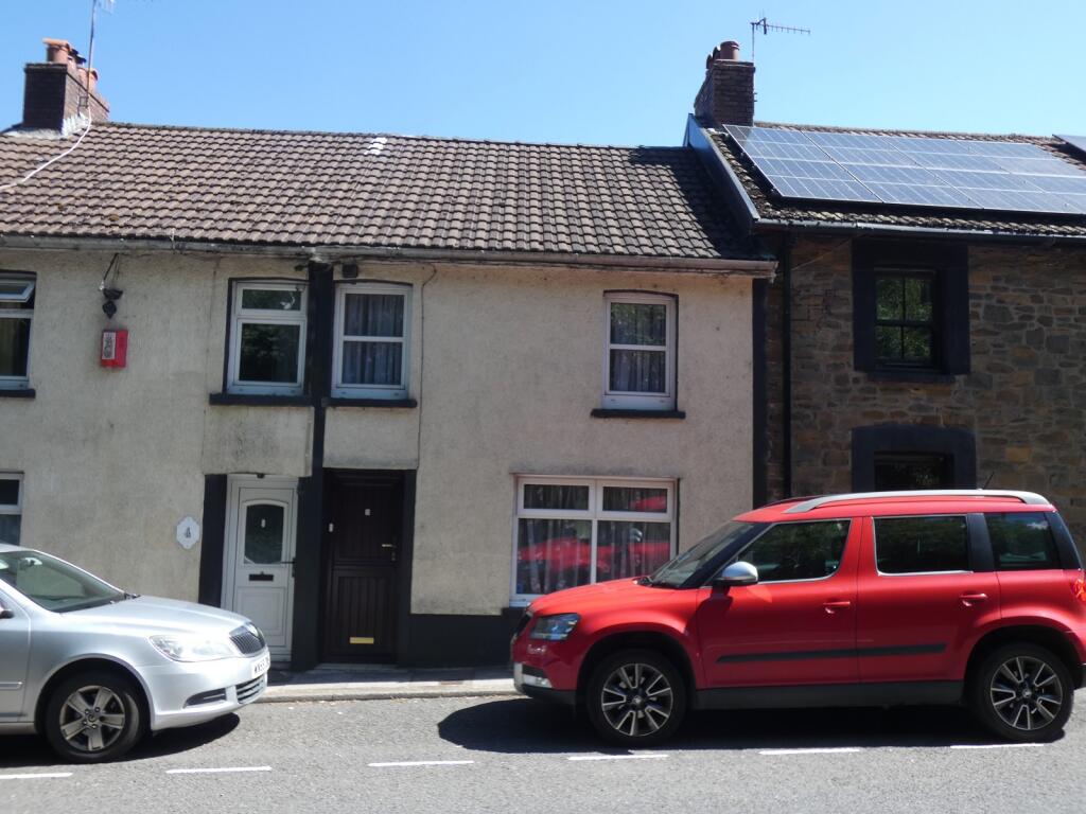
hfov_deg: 60.0
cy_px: 407
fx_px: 941
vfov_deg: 46.8
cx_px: 543
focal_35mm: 30
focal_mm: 5.3
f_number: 3.3
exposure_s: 1/400
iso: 80
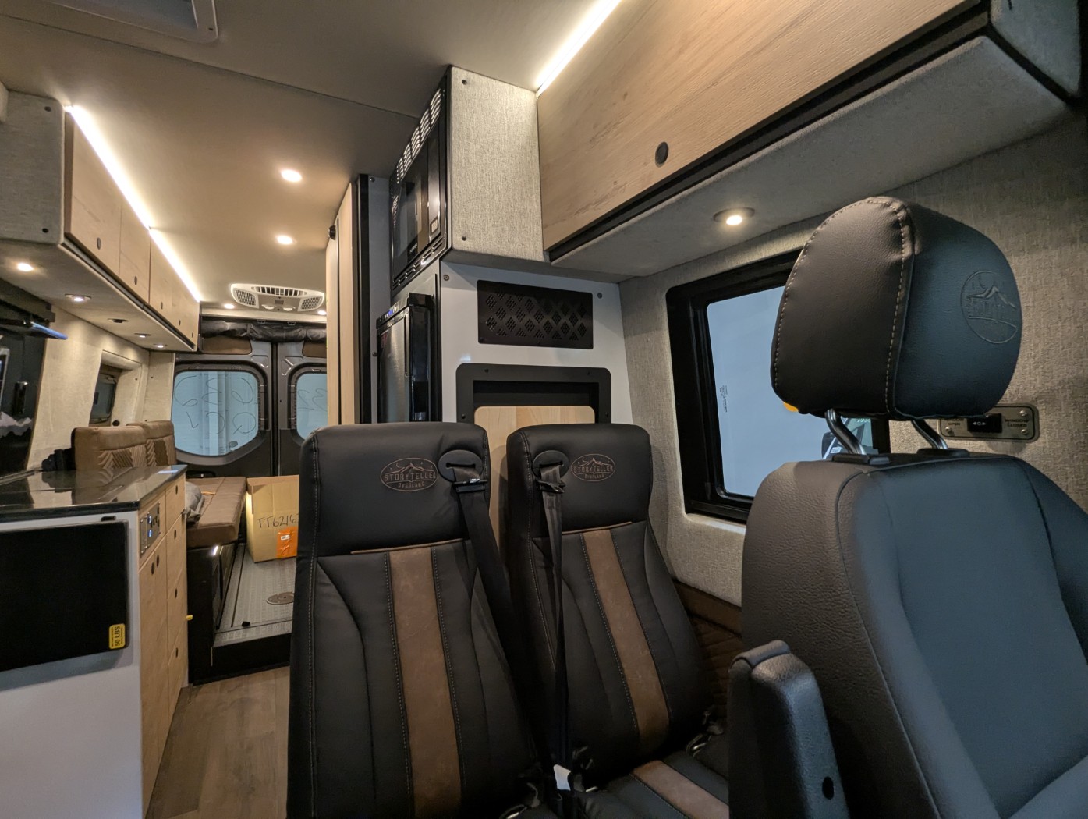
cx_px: 544
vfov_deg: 78.2
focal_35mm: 16
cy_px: 410
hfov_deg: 94.4
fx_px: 504
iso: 179
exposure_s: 1/40
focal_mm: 2.35
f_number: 2.2
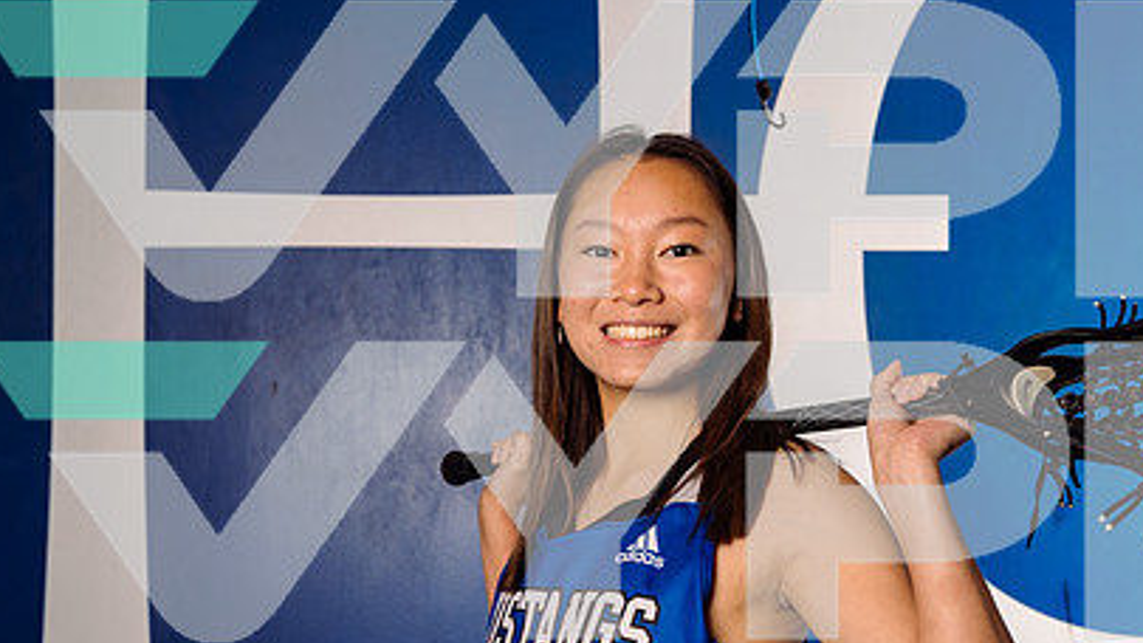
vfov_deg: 19.0
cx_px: 691
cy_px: 492
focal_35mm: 63
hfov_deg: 33.2
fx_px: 1910
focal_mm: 42
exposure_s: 1/250
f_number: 7.1
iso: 200
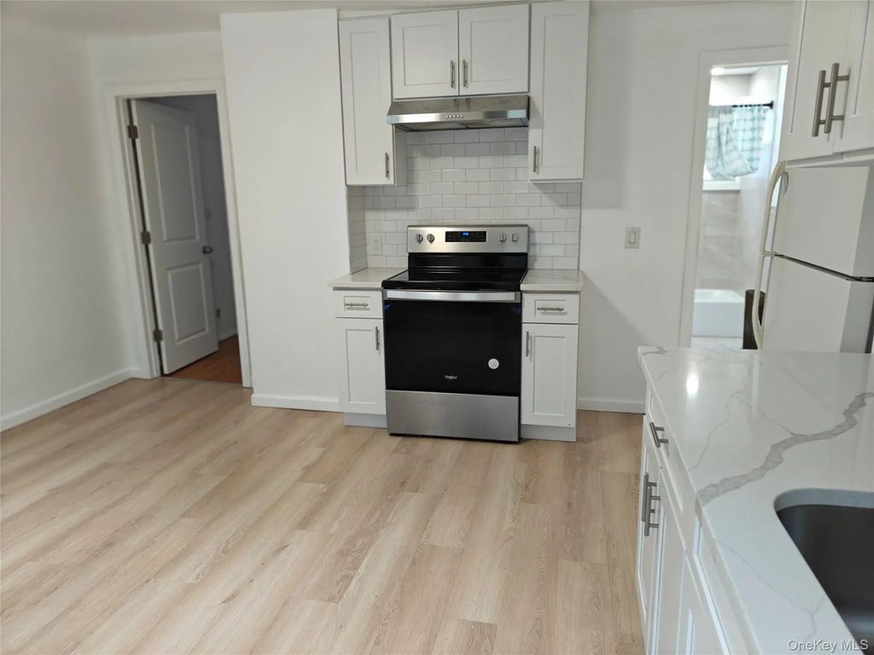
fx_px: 606
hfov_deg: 71.6
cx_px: 437
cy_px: 328
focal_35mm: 24
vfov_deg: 56.8
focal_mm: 5.59
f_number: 2.8
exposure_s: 1/60
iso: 250
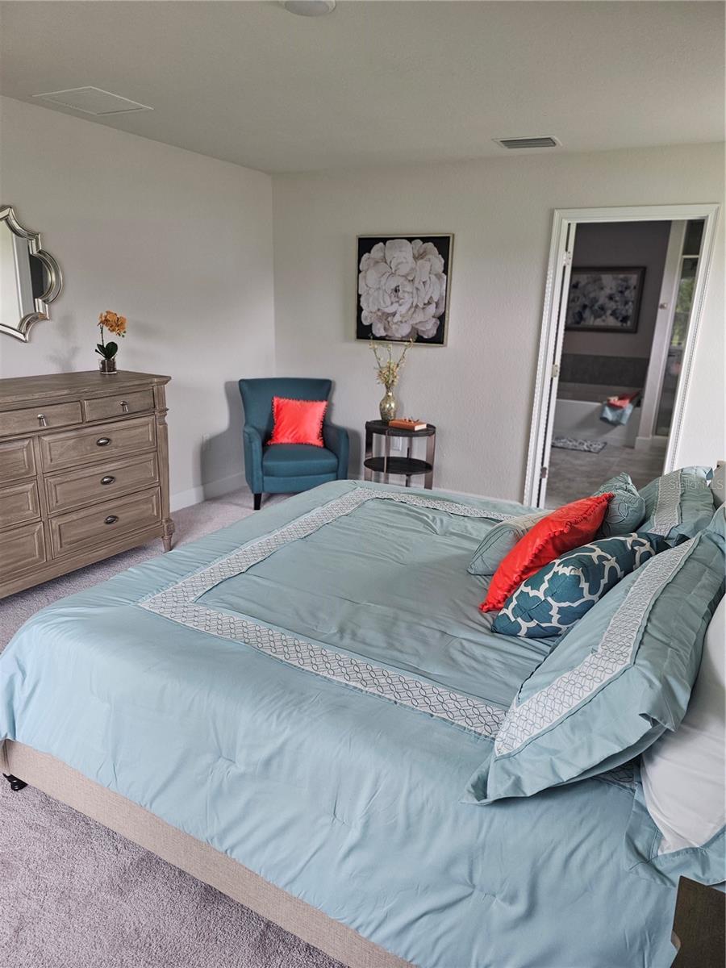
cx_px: 363
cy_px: 484
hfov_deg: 58.9
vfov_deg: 73.9
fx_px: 643
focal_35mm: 23
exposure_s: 1/120
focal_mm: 6.3
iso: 250
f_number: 1.7
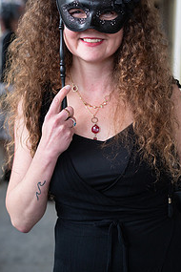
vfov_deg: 25.4
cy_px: 76
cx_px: 85
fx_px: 596
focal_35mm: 79
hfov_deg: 17.3
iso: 400
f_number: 2.8
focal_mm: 50
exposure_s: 1/100
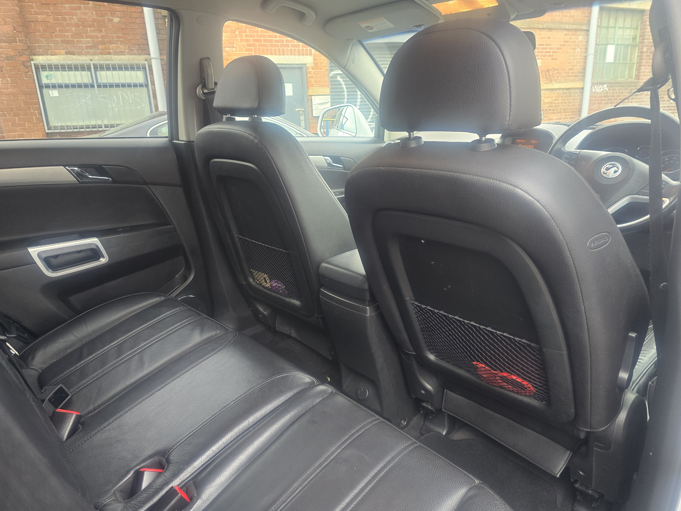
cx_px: 340
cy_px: 256
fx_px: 452
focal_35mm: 23
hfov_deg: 73.9
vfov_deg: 58.9
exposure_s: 1/120
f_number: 1.7
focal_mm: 6.3
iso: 200
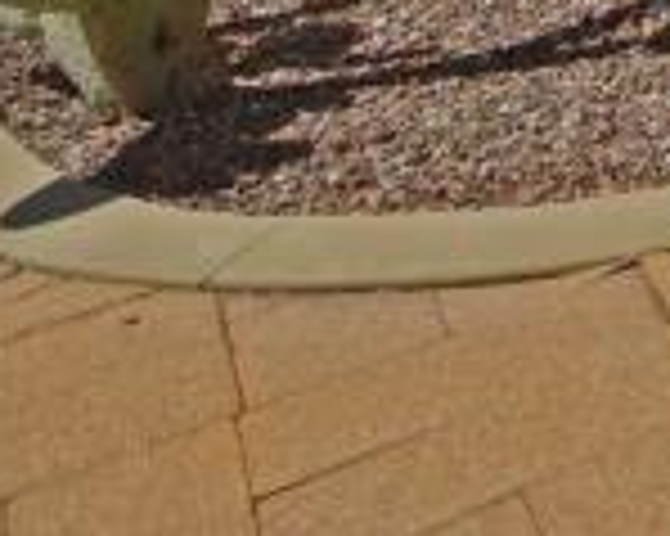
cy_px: -973
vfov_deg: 11.7
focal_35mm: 87
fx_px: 1724
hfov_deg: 11.4
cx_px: 2032
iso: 200
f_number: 10
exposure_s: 1/400
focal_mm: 8
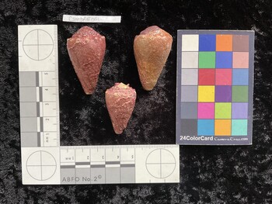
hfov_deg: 61.6
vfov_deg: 48.3
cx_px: 136
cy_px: 102
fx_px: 228
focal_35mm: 29
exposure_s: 1/60
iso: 125
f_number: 1.8
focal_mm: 3
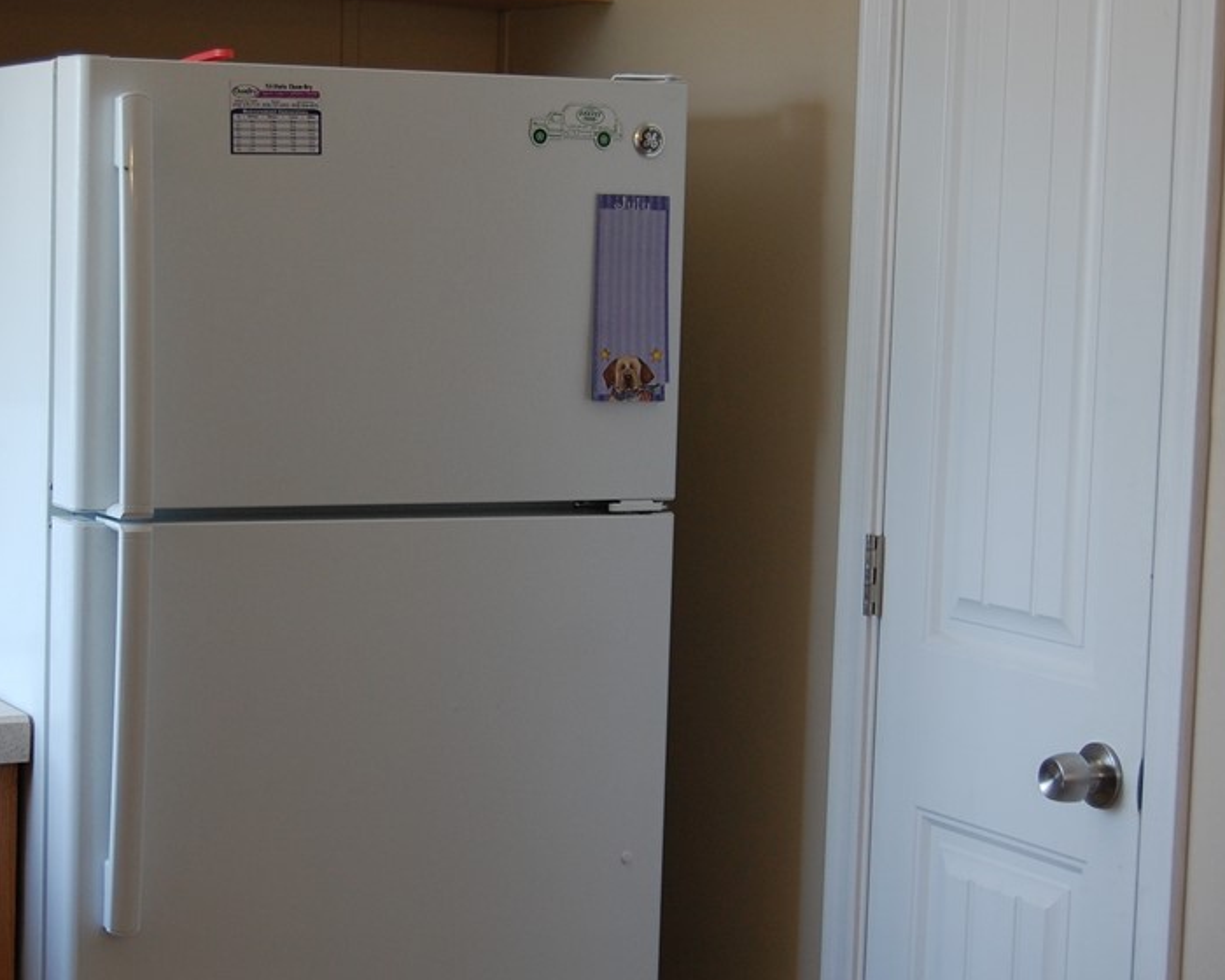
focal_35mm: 83
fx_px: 3009
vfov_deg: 18.5
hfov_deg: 22.9
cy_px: 492
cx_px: 412
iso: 400
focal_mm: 38
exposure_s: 1/100
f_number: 5.6
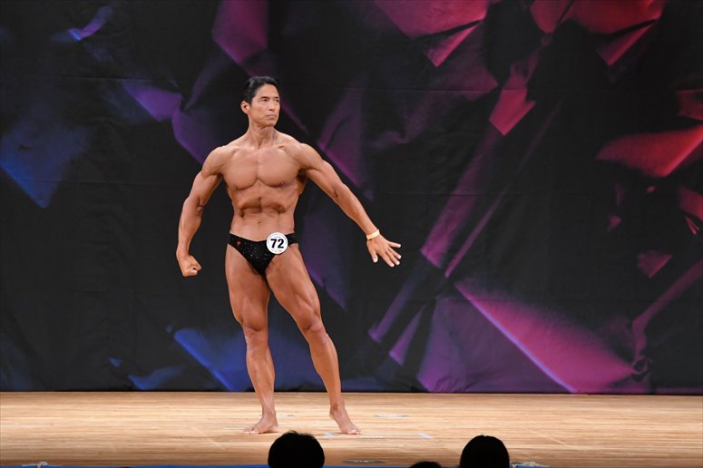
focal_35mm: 240
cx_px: 352
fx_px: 4684
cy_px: 234
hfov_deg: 8.6
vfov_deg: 5.7
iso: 3200
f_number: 5.6
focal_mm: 160
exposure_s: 1/400
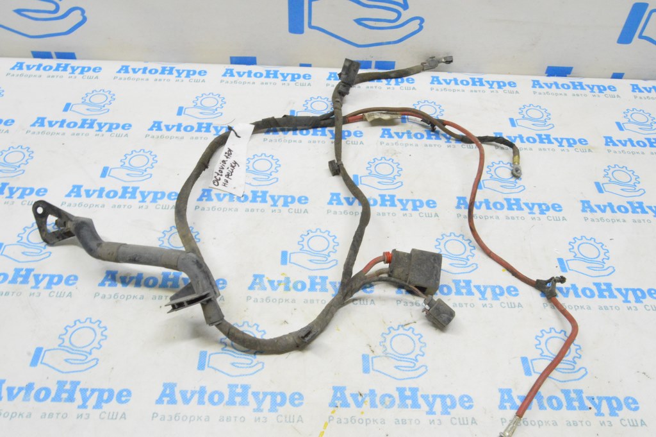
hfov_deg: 57.3
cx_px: 328
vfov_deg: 39.9
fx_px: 601
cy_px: 218
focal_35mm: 33
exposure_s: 1/15
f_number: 20
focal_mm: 22
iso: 6400
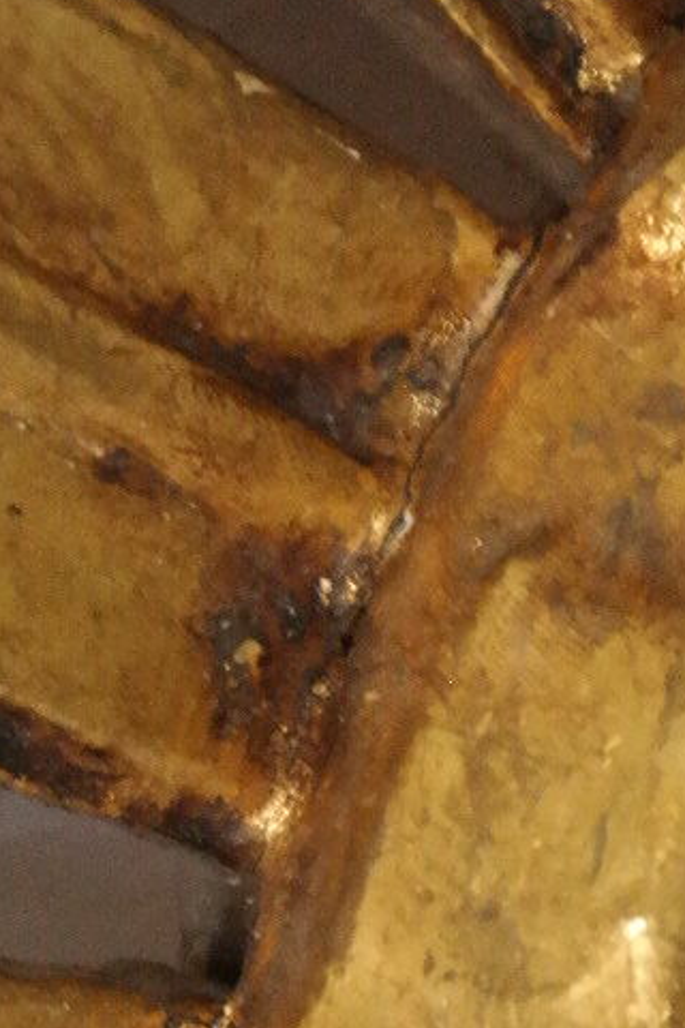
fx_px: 7905
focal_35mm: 277
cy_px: 602
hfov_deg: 4.9
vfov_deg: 7.4
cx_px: 972
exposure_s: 1/30
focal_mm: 50
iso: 3200
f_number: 9
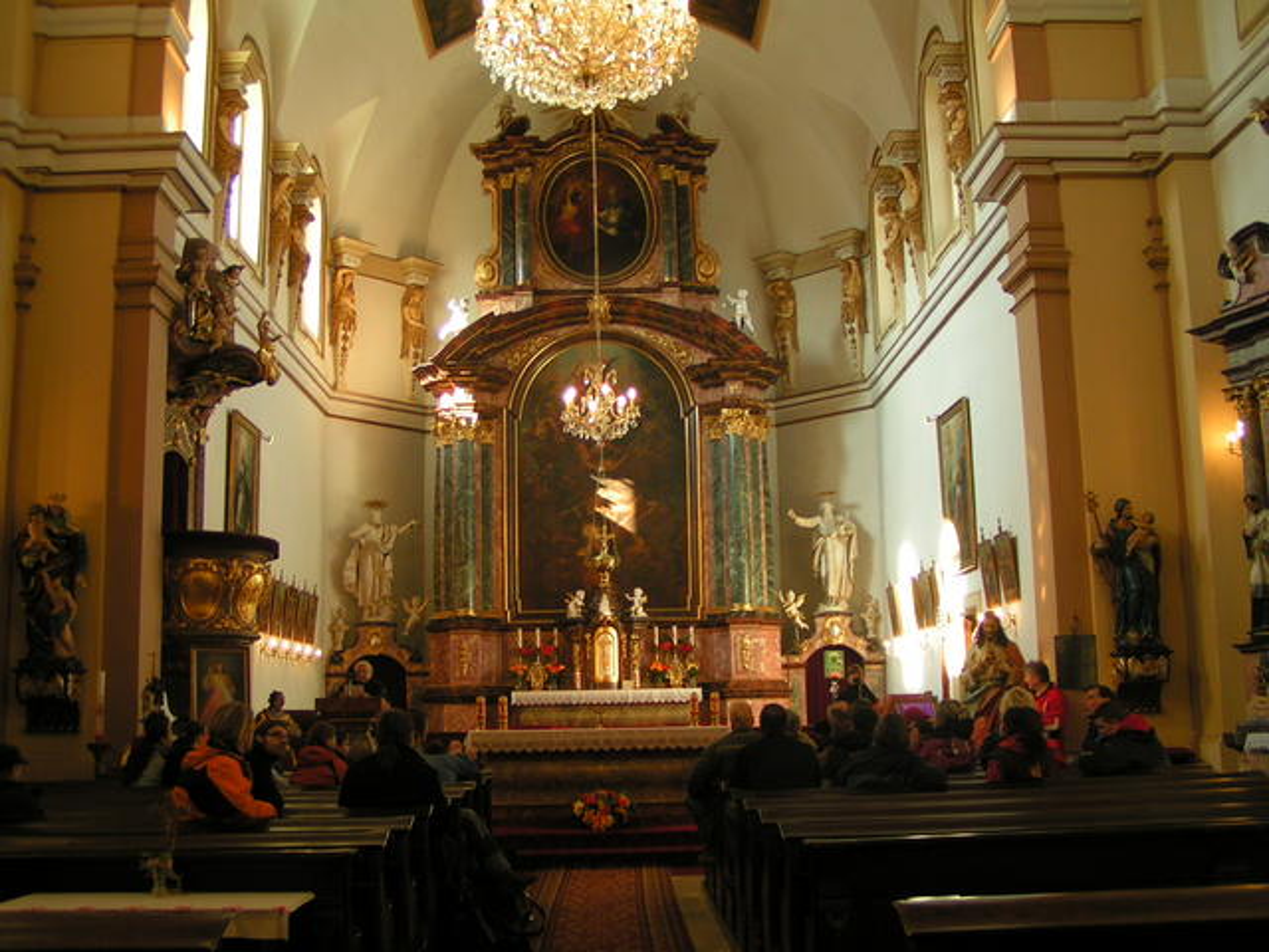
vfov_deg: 37.7
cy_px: 476
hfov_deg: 49.0
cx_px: 634
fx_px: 1393
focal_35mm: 38
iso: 80
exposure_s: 1/40
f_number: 2.8
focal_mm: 5.8
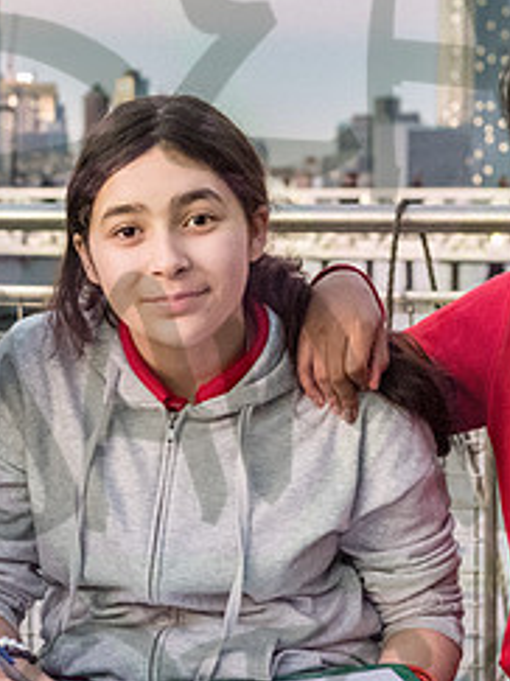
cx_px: 206
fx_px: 1946
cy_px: 396
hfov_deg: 14.9
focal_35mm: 99
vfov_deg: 19.8
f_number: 3.5
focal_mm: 42
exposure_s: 1/250
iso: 8000
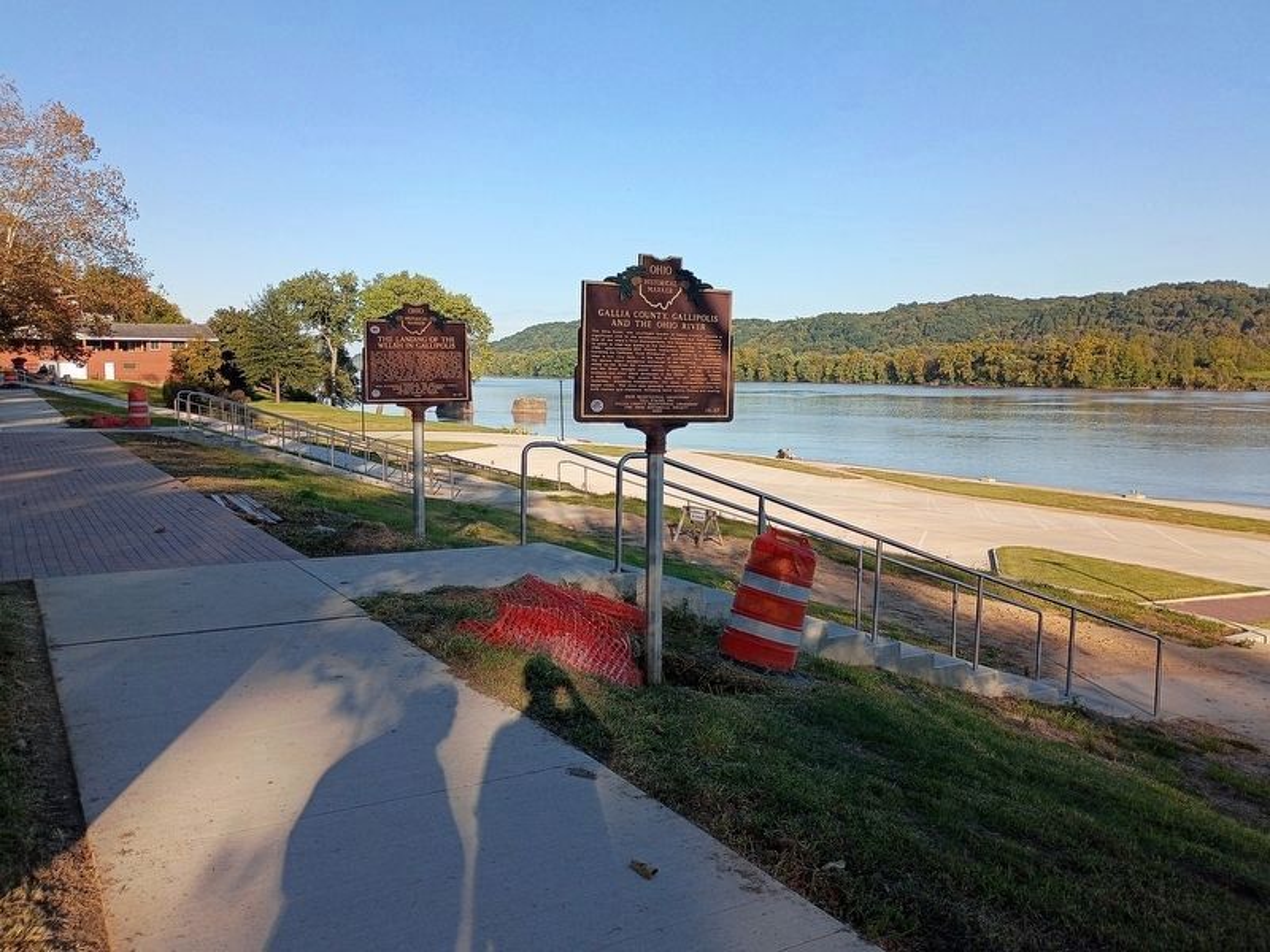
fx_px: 1064
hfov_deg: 61.7
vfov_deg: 48.2
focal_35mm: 29
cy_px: 476
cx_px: 635
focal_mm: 4.27
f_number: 1.8
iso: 101
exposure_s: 1/845
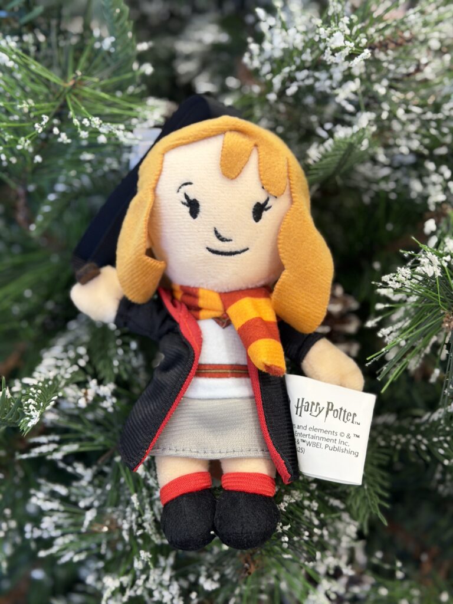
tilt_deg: -32.2
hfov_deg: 30.3
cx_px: 226
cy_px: 302
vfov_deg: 39.7
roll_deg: -1.2
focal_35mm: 48
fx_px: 838
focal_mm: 6.76
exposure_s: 1/60
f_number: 1.78
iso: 100
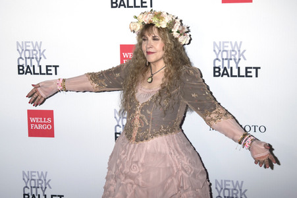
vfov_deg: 23.3
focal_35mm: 58
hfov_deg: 34.5
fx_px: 478
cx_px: 148
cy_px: 99
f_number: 7.1
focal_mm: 58
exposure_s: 1/160
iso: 640
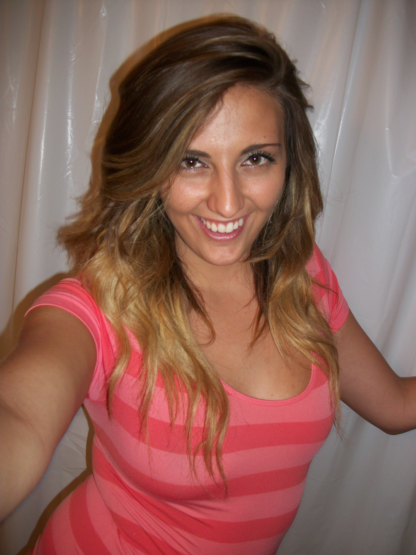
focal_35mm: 32
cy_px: 278
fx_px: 513
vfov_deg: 56.8
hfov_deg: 44.2
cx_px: 208
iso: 80
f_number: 2.9
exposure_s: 1/30
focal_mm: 5.7
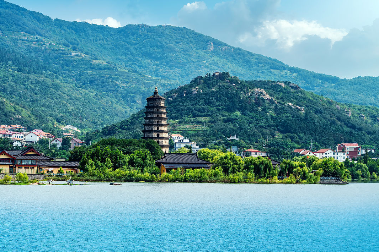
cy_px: 116
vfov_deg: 11.0
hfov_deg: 16.4
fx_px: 1315
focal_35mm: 125
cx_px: 171
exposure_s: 1/125
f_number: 11
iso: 100
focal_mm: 111
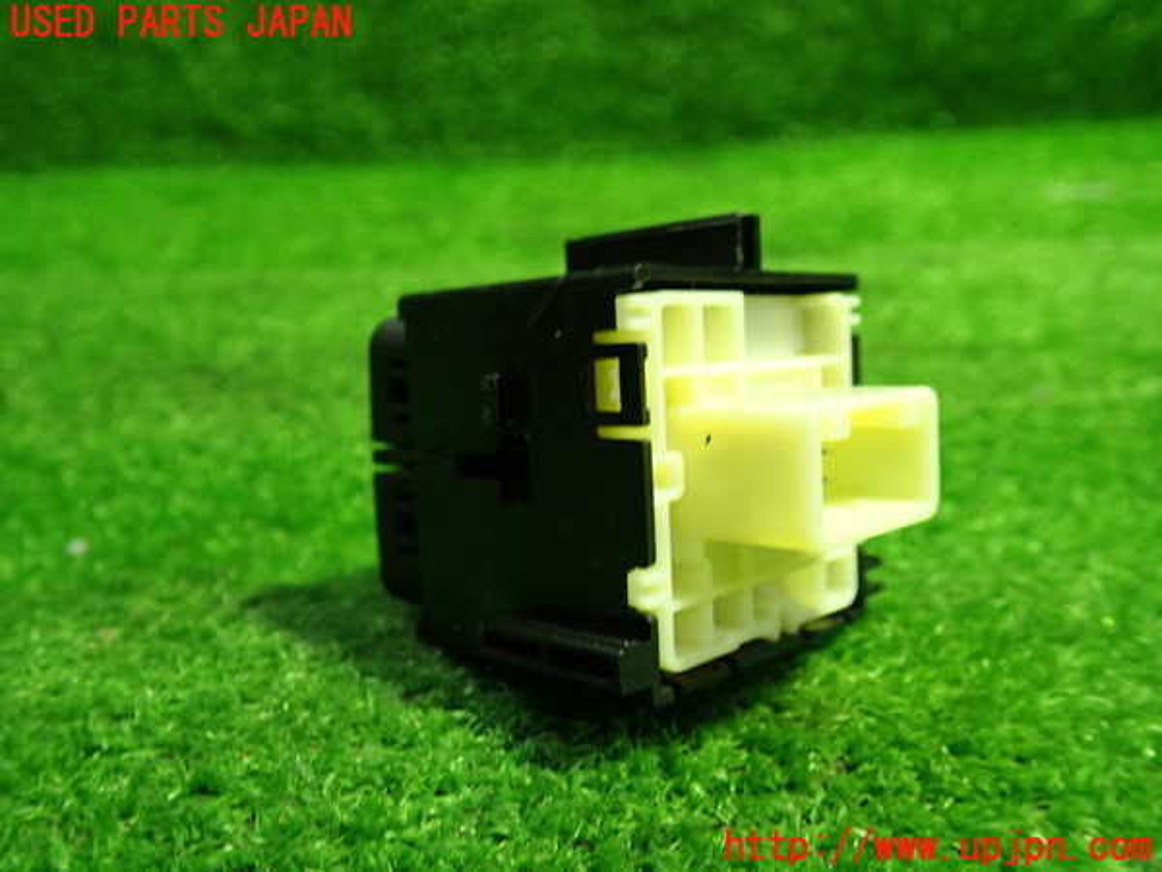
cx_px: 581
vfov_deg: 46.8
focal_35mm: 30
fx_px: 1007
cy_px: 436
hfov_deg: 60.0
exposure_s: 1/30
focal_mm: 5.4
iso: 320
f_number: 2.3
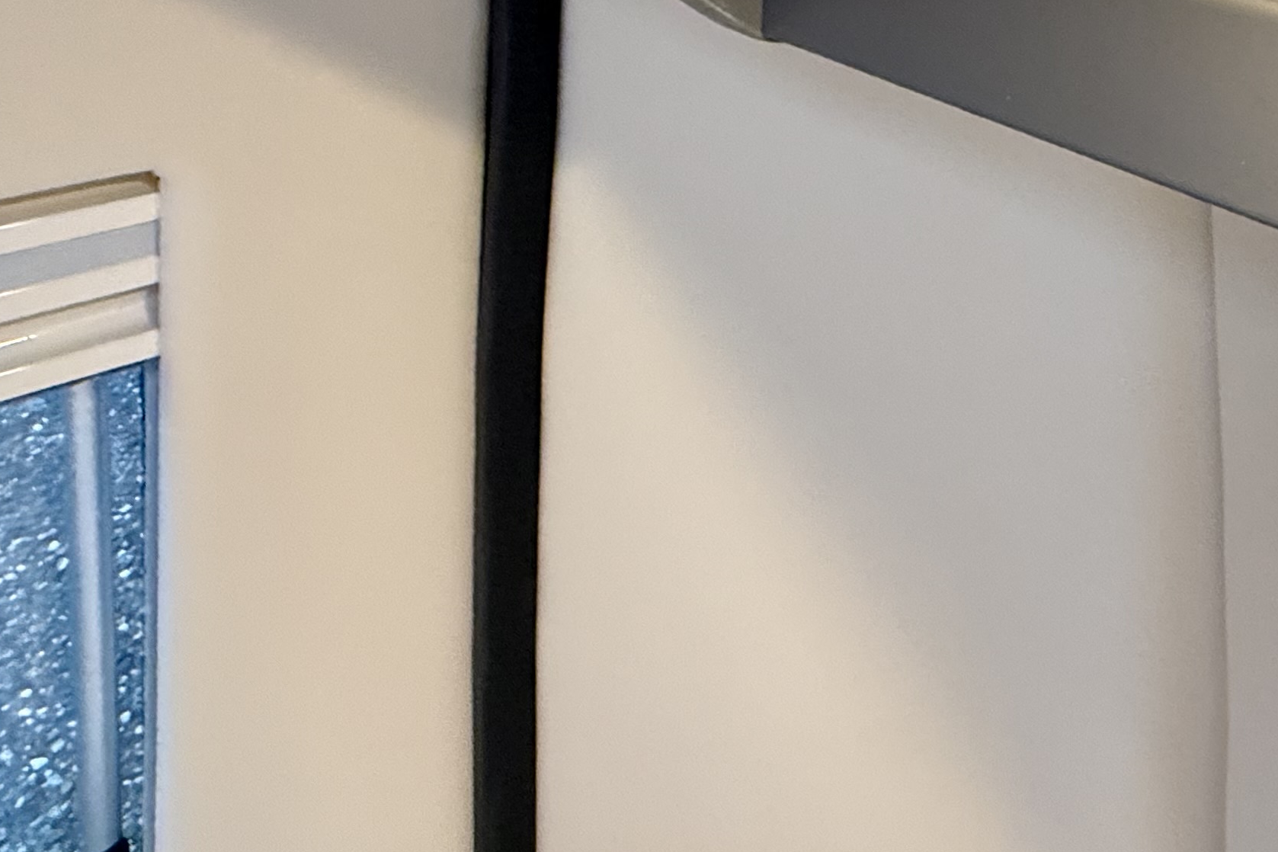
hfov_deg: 47.1
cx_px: 1221
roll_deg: -5.5
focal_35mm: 35
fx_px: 1242
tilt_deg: -7.5
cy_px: -169
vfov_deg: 31.7
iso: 320
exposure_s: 1/63
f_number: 2.2
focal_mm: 2.22
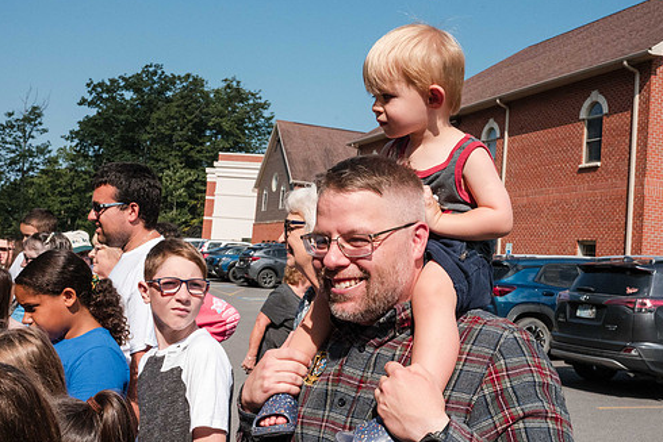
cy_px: 199
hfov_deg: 42.7
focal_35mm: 46
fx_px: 847
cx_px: 338
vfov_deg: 29.2
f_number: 16
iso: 6400
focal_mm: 35
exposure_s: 1/5000
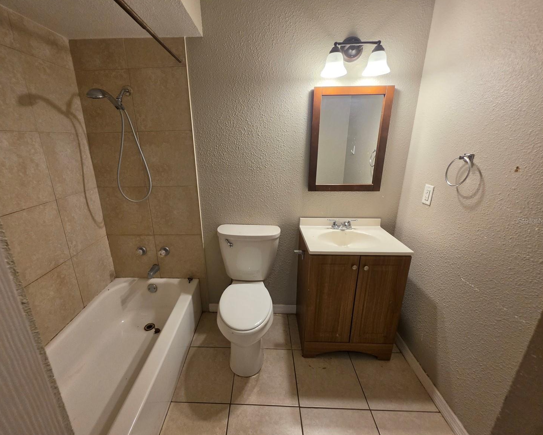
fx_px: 225
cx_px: 254
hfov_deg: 100.6
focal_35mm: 14
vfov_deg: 88.0
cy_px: 220
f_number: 1.9
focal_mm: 2.2
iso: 200
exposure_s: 1/120
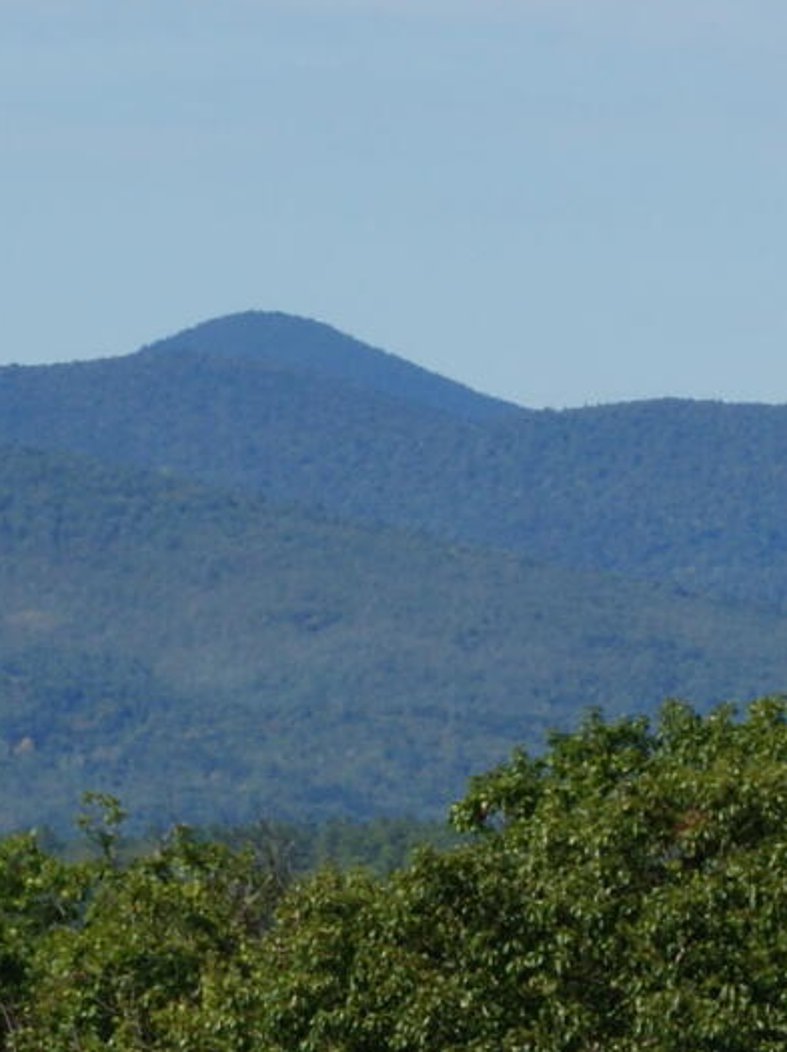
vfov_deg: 3.4
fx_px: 17512
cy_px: 627
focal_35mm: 577
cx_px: 1328
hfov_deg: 2.6
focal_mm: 70
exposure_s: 1/160
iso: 100
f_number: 13
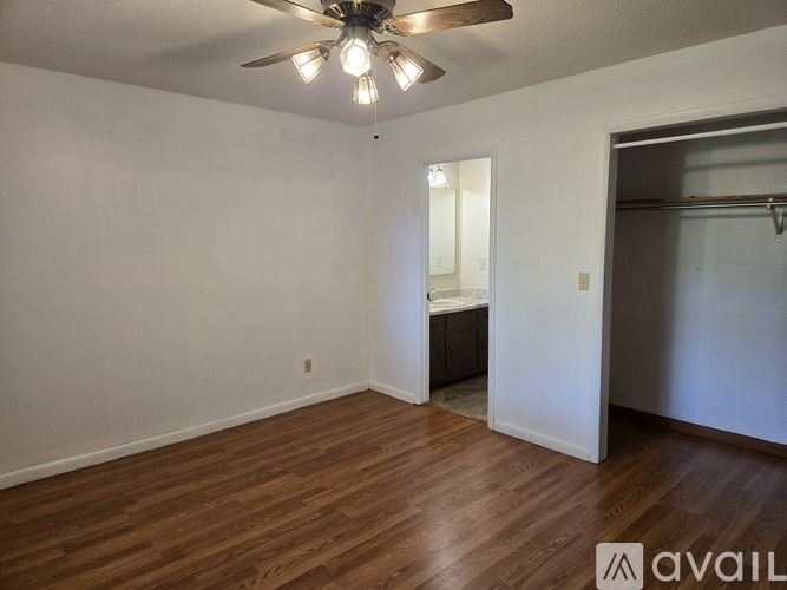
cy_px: 295
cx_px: 394
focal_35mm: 23
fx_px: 523
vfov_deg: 58.9
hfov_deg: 73.9
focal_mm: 5.4
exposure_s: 1/120
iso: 200
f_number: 1.8
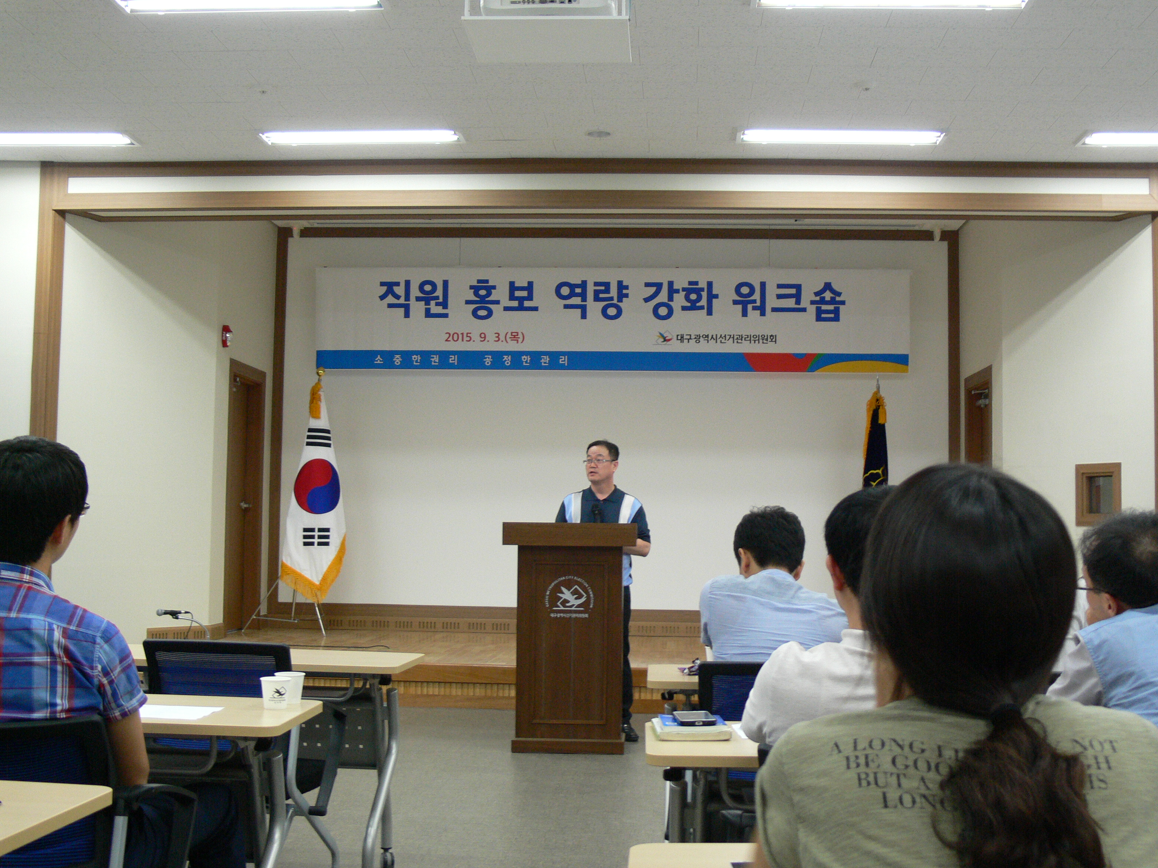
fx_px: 1472
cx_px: 606
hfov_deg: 42.9
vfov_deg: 32.9
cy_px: 440
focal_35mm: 44
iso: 160
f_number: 2.8
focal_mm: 8.9
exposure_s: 1/30
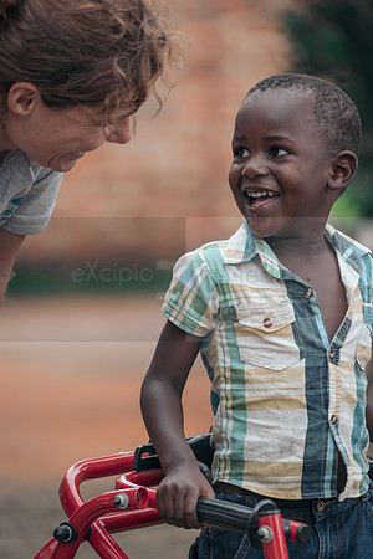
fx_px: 3108
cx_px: 186
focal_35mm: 200
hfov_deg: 6.9
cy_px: 280
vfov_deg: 10.3
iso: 400
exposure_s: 1/200
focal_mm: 200
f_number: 4
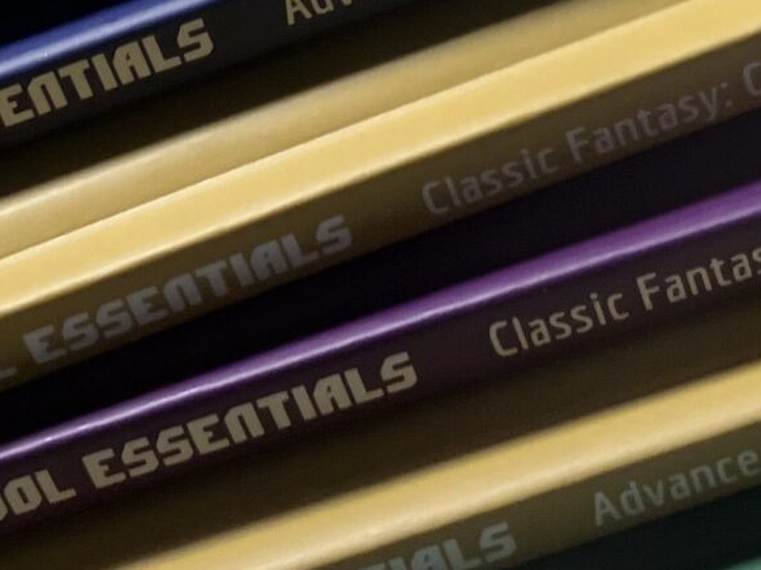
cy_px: -205
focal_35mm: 123
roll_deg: +22.9
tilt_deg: -36.1
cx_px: 163
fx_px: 2703
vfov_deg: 11.7
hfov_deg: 15.9
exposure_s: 1/106
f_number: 1.8
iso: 80
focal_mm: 3.99
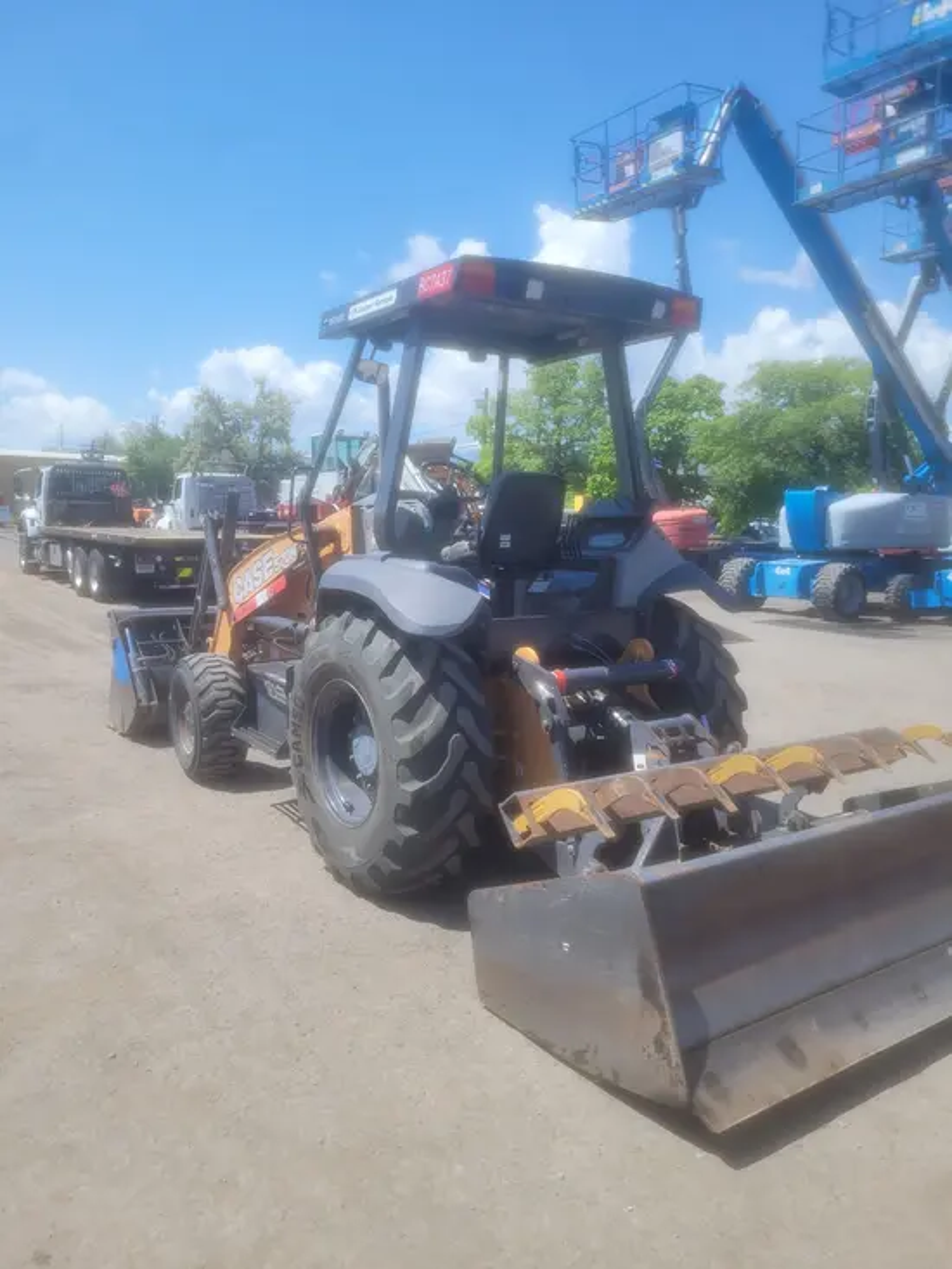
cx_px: 476
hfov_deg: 53.1
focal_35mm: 26
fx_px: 953
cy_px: 634
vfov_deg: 67.3
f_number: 1.8
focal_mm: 5.4
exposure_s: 1/1789
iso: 40
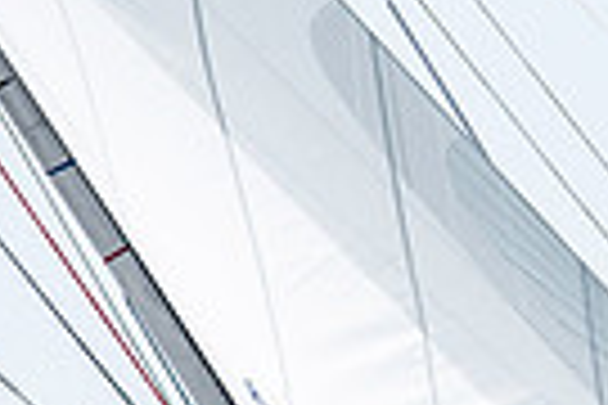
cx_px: 842
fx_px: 32948
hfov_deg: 1.1
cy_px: 700
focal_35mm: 1951
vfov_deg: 0.7
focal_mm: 300
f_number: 5.6
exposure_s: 1/2500
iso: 320
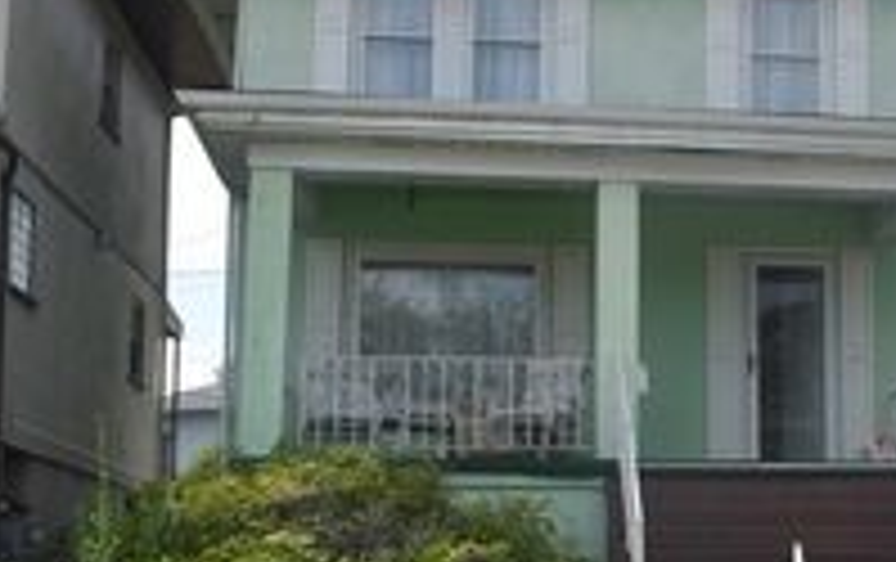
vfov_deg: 18.8
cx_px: 891
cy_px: 402
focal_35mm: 69
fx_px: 1687
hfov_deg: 28.0
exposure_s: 1/320
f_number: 9
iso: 200
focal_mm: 18
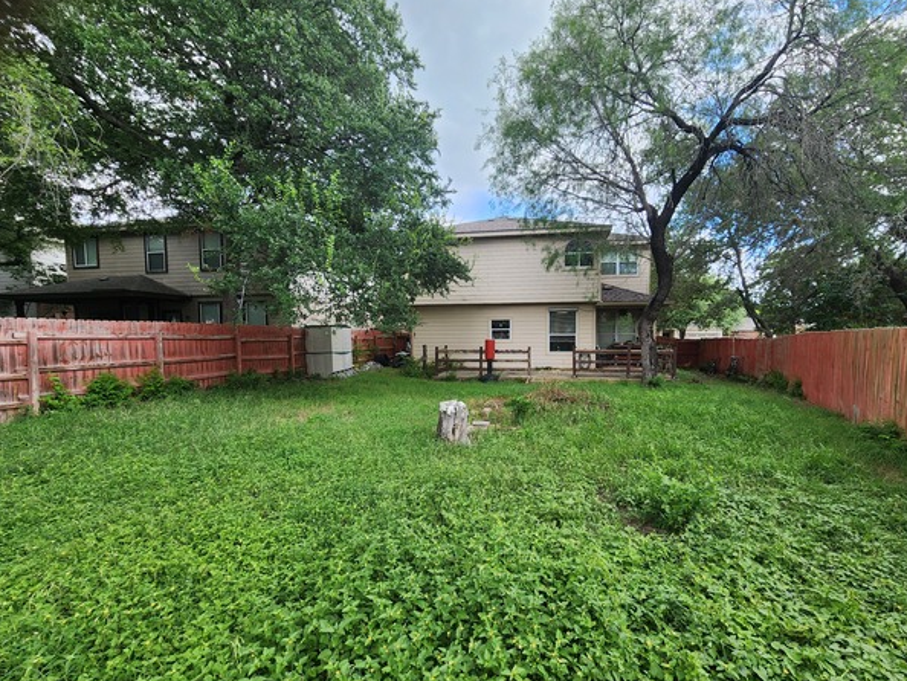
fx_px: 367
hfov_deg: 101.9
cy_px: 356
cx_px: 487
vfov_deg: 85.7
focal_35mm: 14
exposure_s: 1/188
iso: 50
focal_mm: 2.2
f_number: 2.2
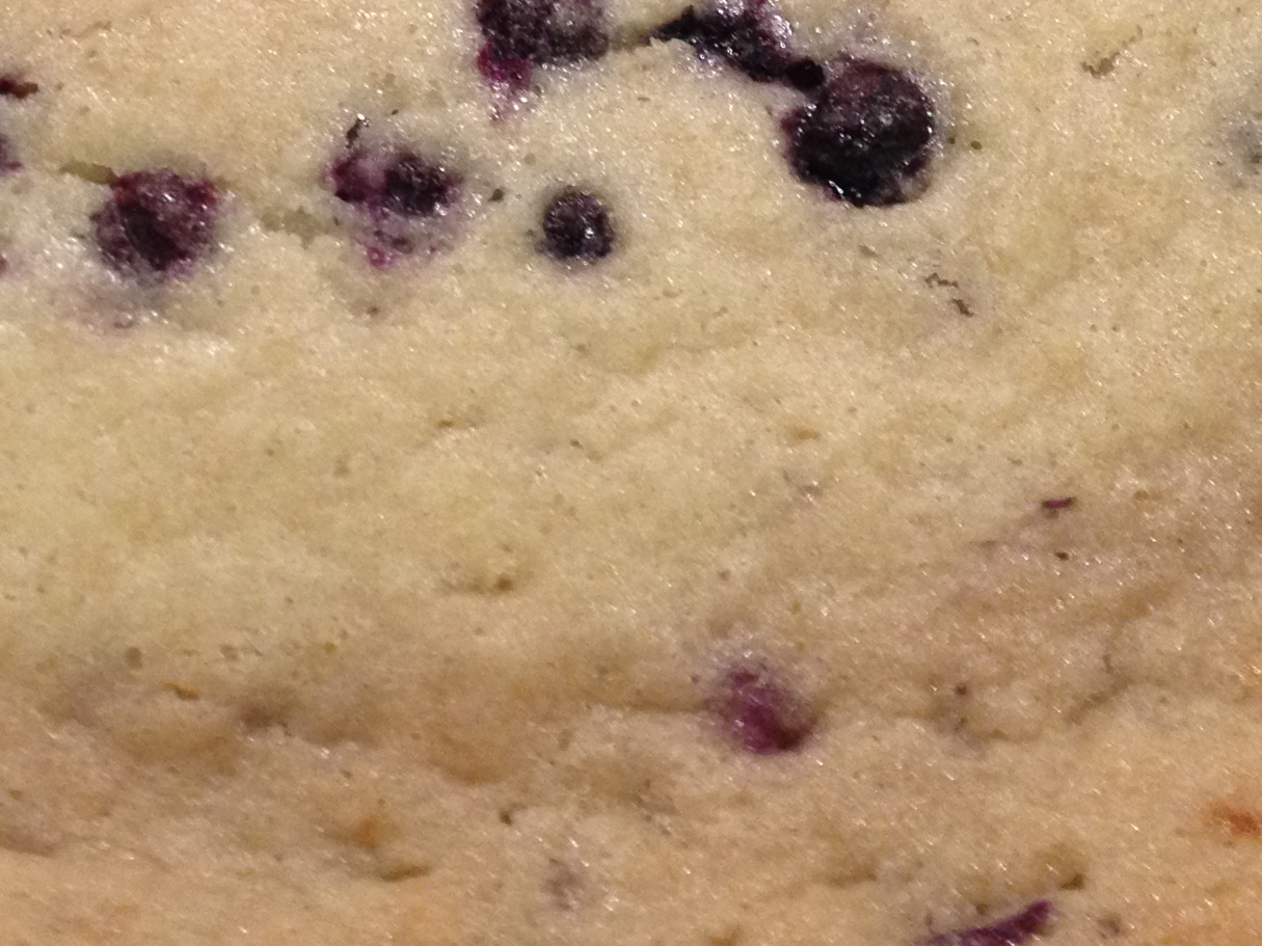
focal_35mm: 94
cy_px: 26
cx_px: 374
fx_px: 3427
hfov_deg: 20.8
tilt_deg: -56.2
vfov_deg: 15.5
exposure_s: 1/20
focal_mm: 4.28
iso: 125
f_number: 2.4
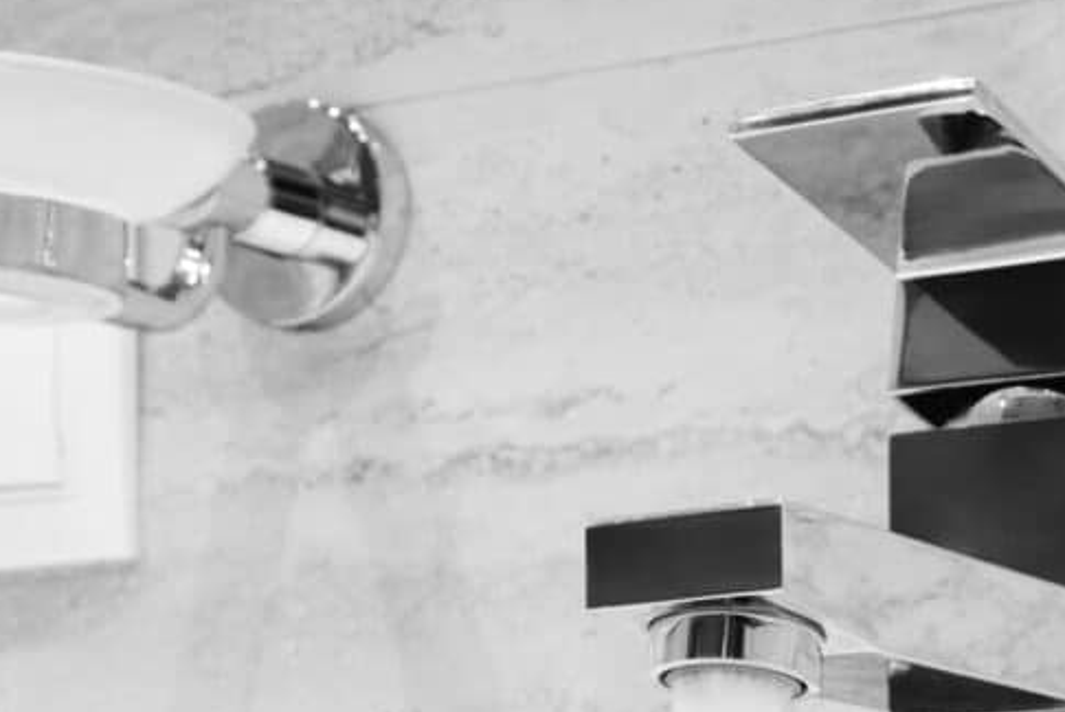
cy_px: 630
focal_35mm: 114
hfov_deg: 17.9
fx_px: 3374
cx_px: 685
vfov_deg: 12.0
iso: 200
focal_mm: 35.8
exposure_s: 1.5
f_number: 11
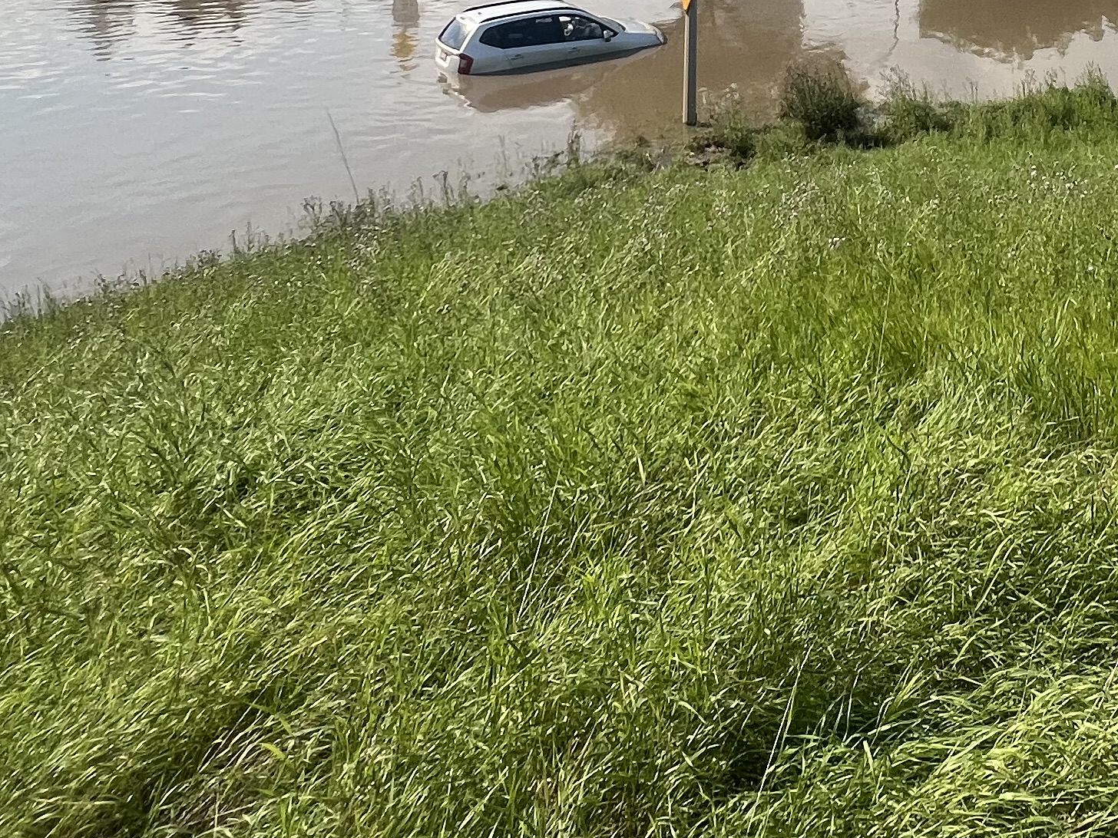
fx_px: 1163
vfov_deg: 31.8
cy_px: -210
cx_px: 958
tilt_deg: -3.5
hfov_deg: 47.3
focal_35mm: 36
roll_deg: -0.7
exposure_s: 1/2016
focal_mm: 1.57
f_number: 1.8
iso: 32
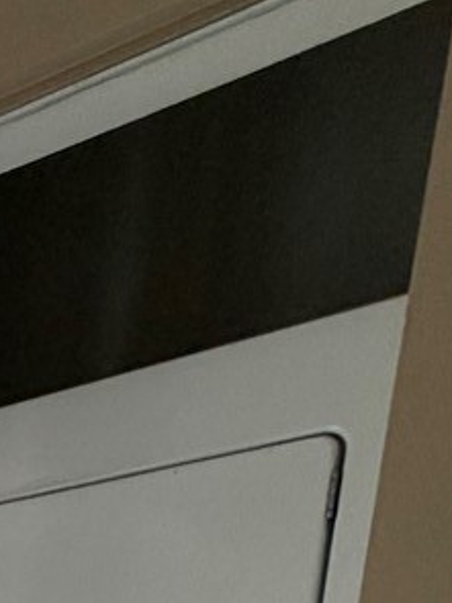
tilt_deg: -10.8
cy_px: 1128
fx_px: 1324
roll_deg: -1.9
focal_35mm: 76
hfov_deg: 13.1
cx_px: -712
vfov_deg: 18.8
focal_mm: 2.22
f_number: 2.2
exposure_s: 1/120
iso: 125
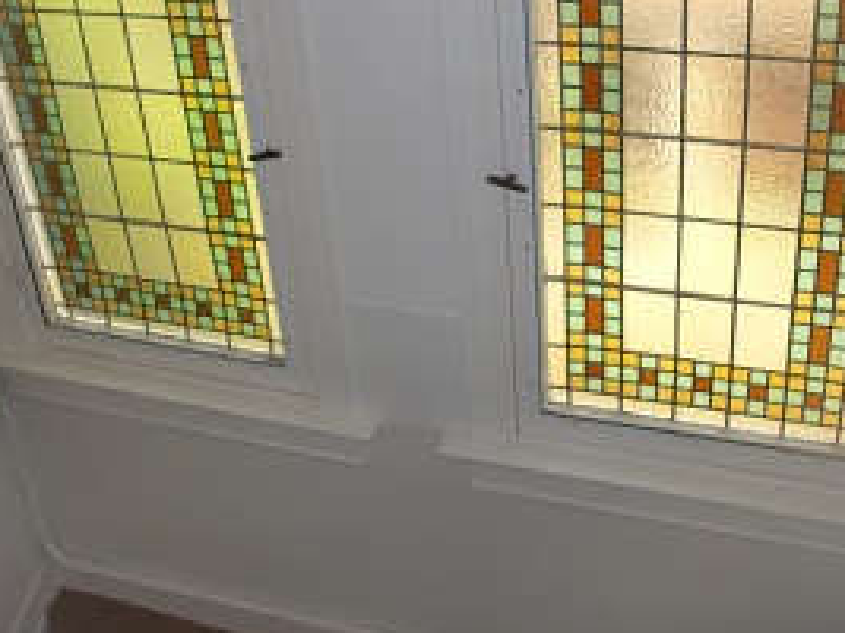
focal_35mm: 54
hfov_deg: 35.5
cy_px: 209
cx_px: 396
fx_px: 1318
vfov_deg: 26.8
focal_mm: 6.3
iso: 64
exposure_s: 1/100
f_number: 2.8
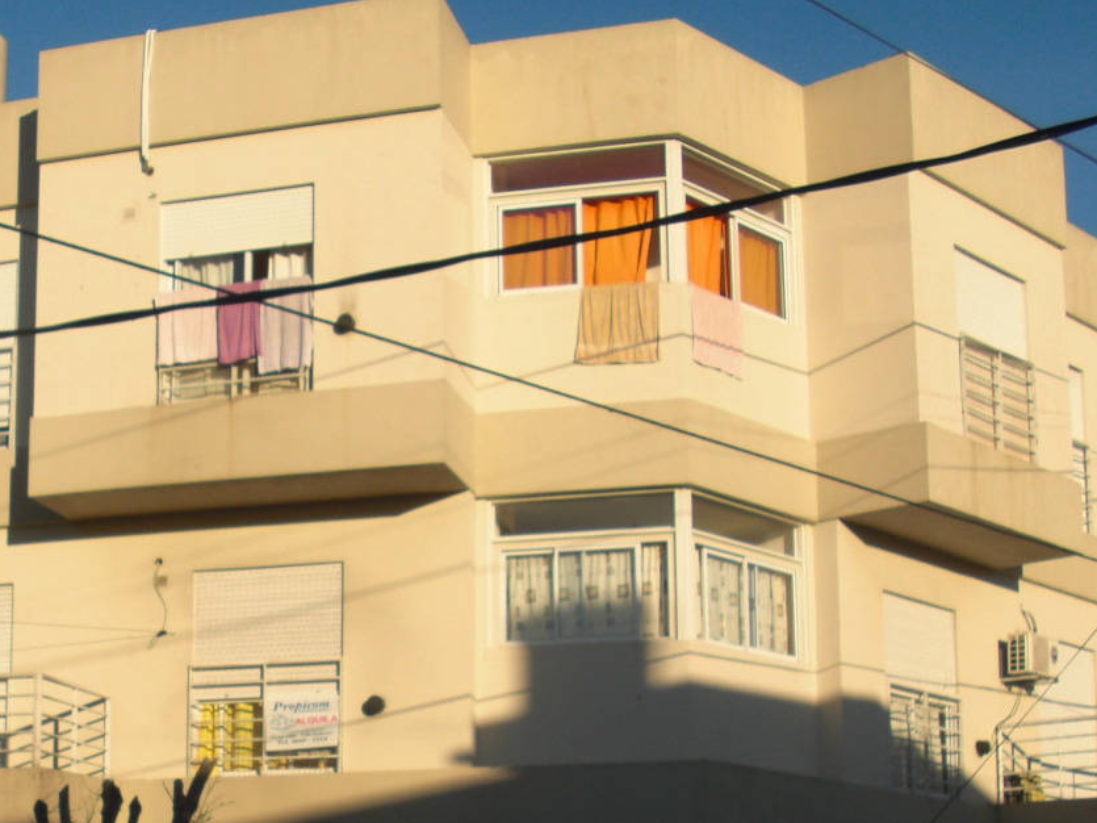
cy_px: 735
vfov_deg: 20.9
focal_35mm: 69
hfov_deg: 27.8
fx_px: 2186
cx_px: 268
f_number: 7.9
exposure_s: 1/160
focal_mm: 6.3
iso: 50
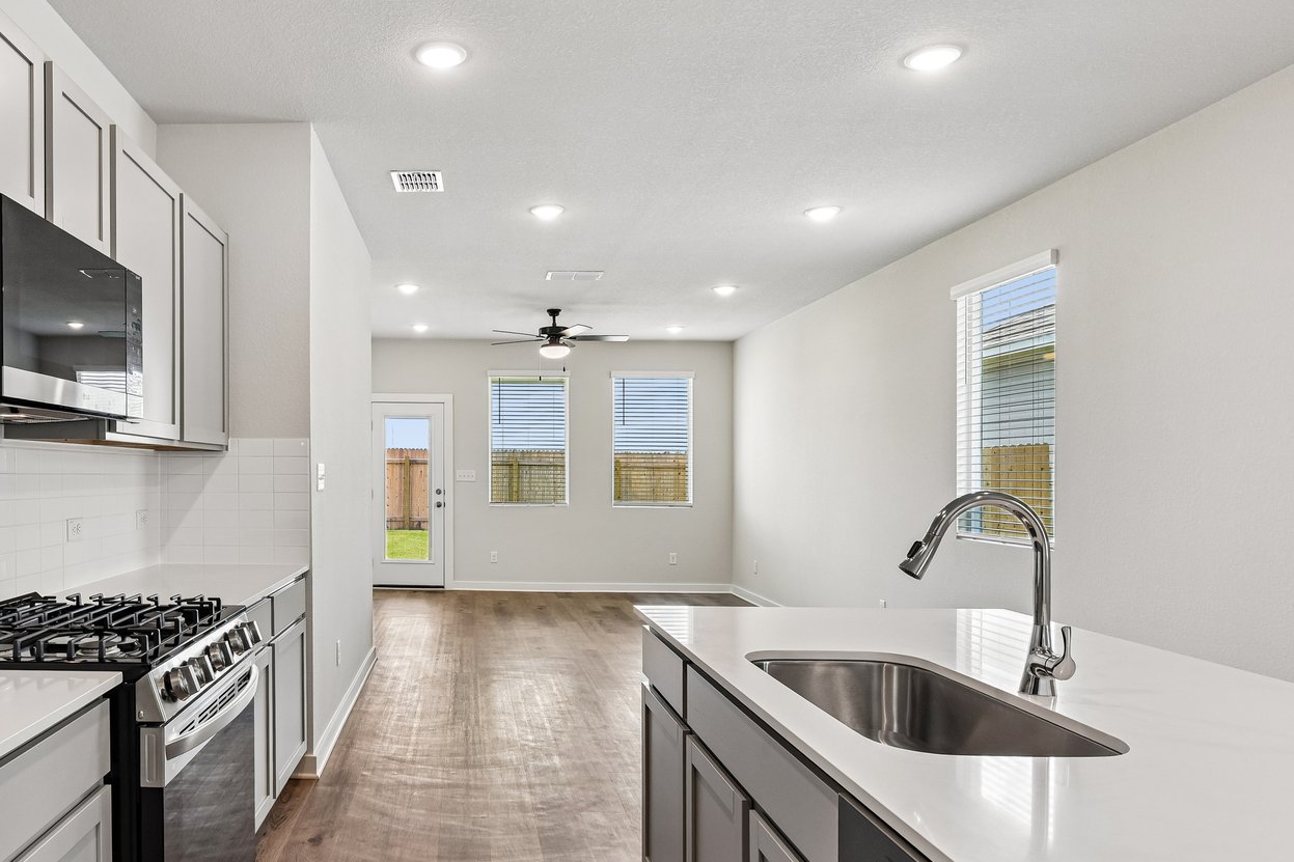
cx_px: 423
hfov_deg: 73.6
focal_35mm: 23
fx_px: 827
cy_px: 457
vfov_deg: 55.1
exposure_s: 1/15
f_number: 8
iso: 200
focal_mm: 14
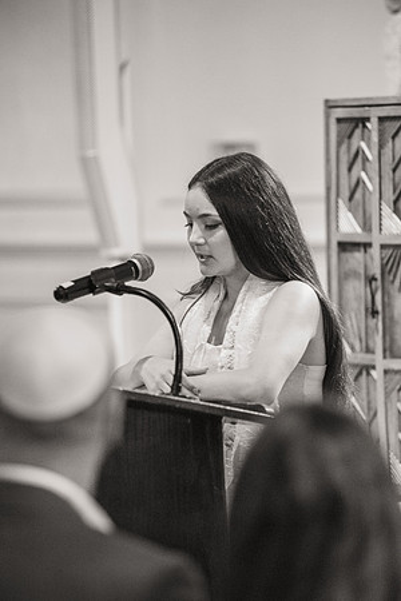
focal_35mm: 185
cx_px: 200
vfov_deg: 11.1
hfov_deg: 7.4
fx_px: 3091
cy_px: 300
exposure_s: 1/160
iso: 5000
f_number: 3.2
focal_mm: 185
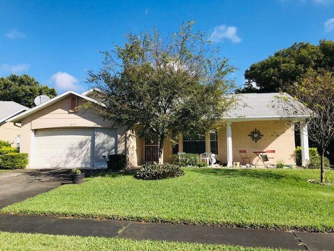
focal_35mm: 28
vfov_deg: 49.7
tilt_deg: +5.7
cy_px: 126
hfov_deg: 63.4
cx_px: 167
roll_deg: -0.8
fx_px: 270
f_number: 1.8
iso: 20
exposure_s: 1/2128
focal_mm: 3.99
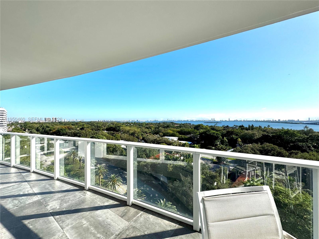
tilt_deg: +0.0
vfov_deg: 85.7
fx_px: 129
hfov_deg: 102.1
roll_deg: +0.2
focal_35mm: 14
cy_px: 120
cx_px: 160
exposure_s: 1/2874
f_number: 2.2
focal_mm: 2.22
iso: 50
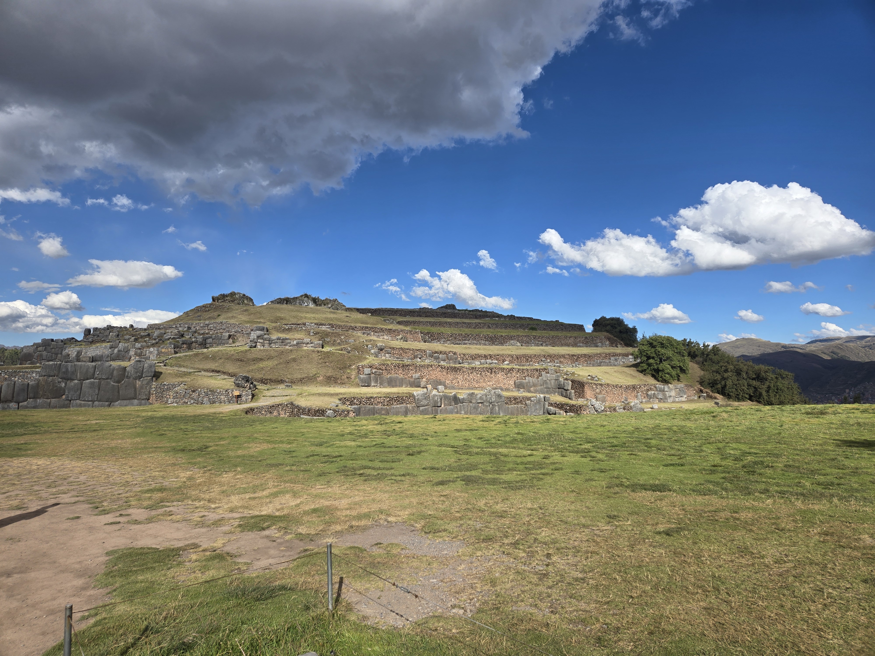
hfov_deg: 73.9
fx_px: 581
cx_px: 438
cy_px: 328
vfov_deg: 58.9
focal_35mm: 23
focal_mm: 5.4
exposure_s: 1/2066
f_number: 1.8
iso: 25
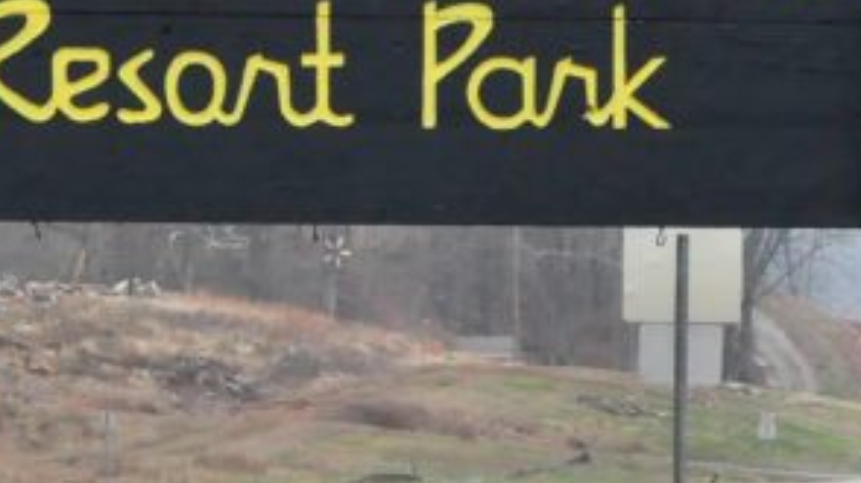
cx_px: 59
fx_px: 8739
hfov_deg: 5.6
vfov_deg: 3.2
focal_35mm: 383
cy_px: -67
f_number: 7.1
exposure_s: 1/4000
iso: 2000
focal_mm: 70
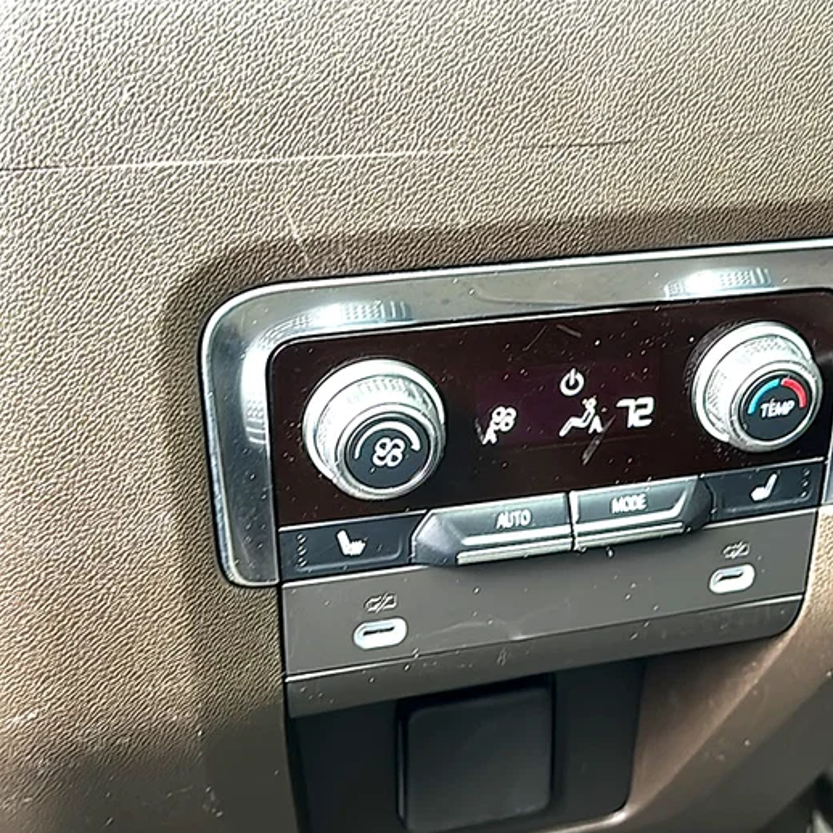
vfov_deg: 39.2
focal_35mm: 43
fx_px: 1171
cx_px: 561
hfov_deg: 38.7
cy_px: 419
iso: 200
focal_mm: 6.86
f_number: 1.78
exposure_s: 1/40
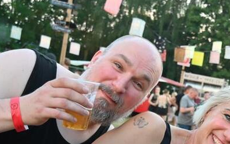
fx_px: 464
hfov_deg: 26.5
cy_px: 150
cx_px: 226
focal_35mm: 74
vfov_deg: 17.2
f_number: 3.5
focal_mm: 19.5
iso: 560
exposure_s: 1/125
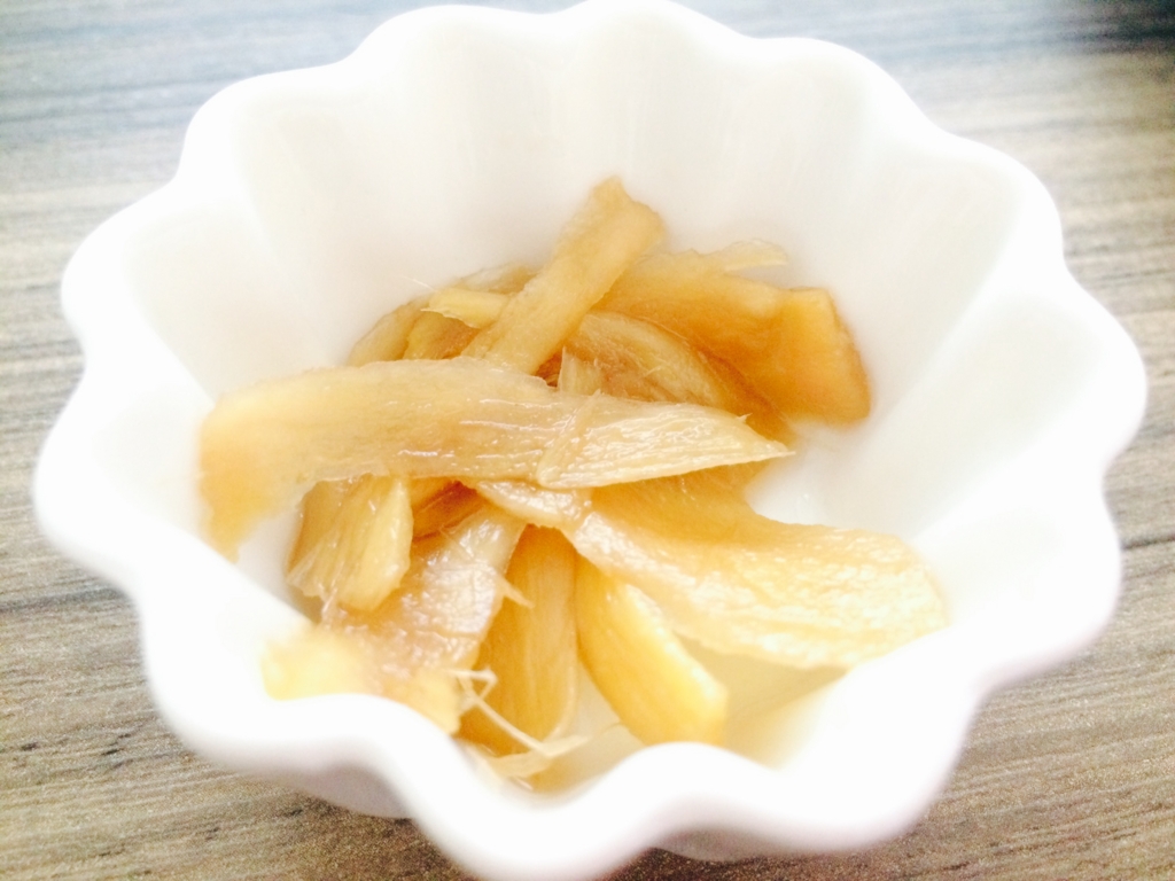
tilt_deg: -55.9
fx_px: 984
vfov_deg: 48.2
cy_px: 440
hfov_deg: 61.7
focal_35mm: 29
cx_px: 588
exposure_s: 1/17
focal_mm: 4.15
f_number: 2.2
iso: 320
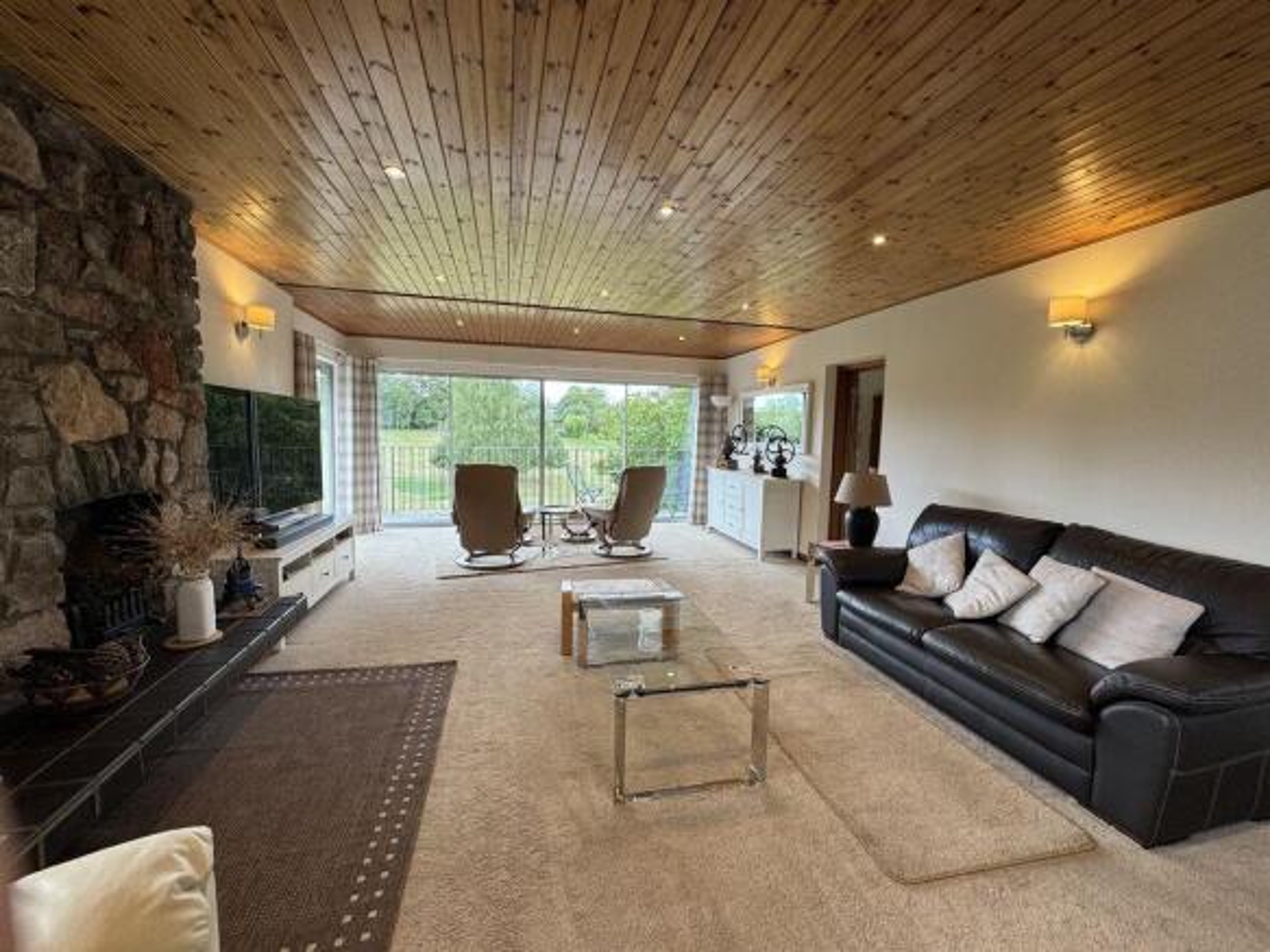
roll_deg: -1.6
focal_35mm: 14
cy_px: 476
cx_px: 635
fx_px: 514
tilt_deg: -4.7
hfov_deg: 102.1
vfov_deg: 85.7
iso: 80
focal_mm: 2.22
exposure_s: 1/100
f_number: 2.2
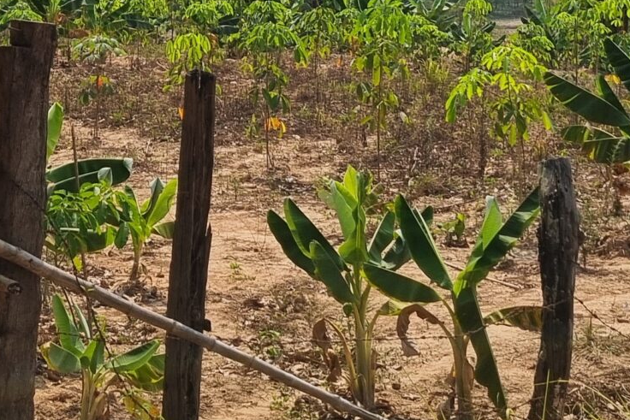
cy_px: -65
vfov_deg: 14.2
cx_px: 256
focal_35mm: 94
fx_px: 1645
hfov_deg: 21.7
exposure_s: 1/5792
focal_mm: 5.4
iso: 50
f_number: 1.8
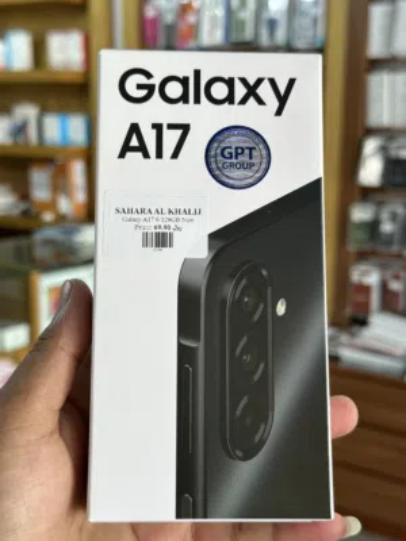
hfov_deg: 30.3
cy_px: 270
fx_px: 751
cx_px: 203
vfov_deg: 39.7
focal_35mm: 48
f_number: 1.78
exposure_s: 1/107
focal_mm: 6.86
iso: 64
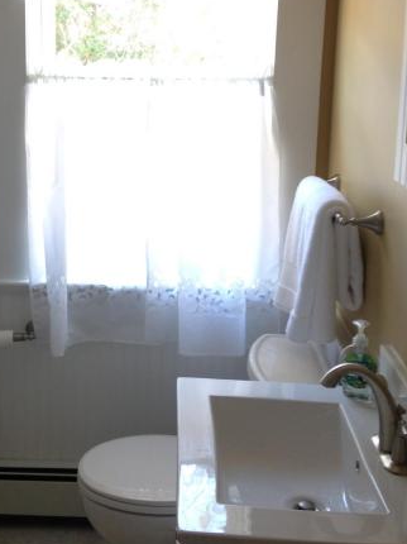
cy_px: 187
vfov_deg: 32.5
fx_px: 926
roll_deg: -1.9
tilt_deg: -6.8
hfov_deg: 24.6
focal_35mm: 59
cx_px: 125
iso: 50
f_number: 2.4
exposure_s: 1/20
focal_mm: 4.12
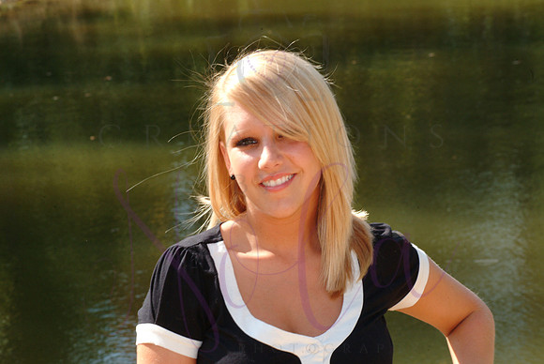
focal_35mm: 150
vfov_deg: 9.2
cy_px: 182
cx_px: 272
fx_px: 2269
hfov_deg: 13.7
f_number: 13
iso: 400
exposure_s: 1/125
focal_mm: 100
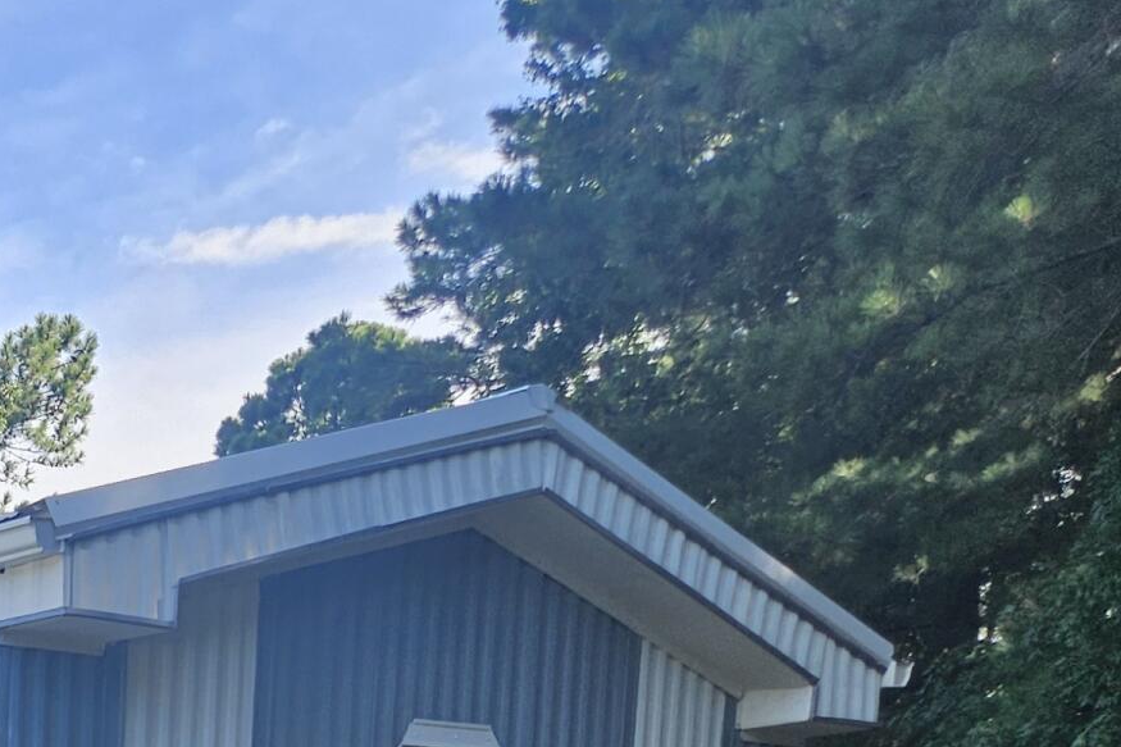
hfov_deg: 20.4
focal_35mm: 82
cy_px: 1431
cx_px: -667
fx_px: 2553
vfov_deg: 14.3
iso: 25
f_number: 1.8
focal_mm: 5.4
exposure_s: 1/418
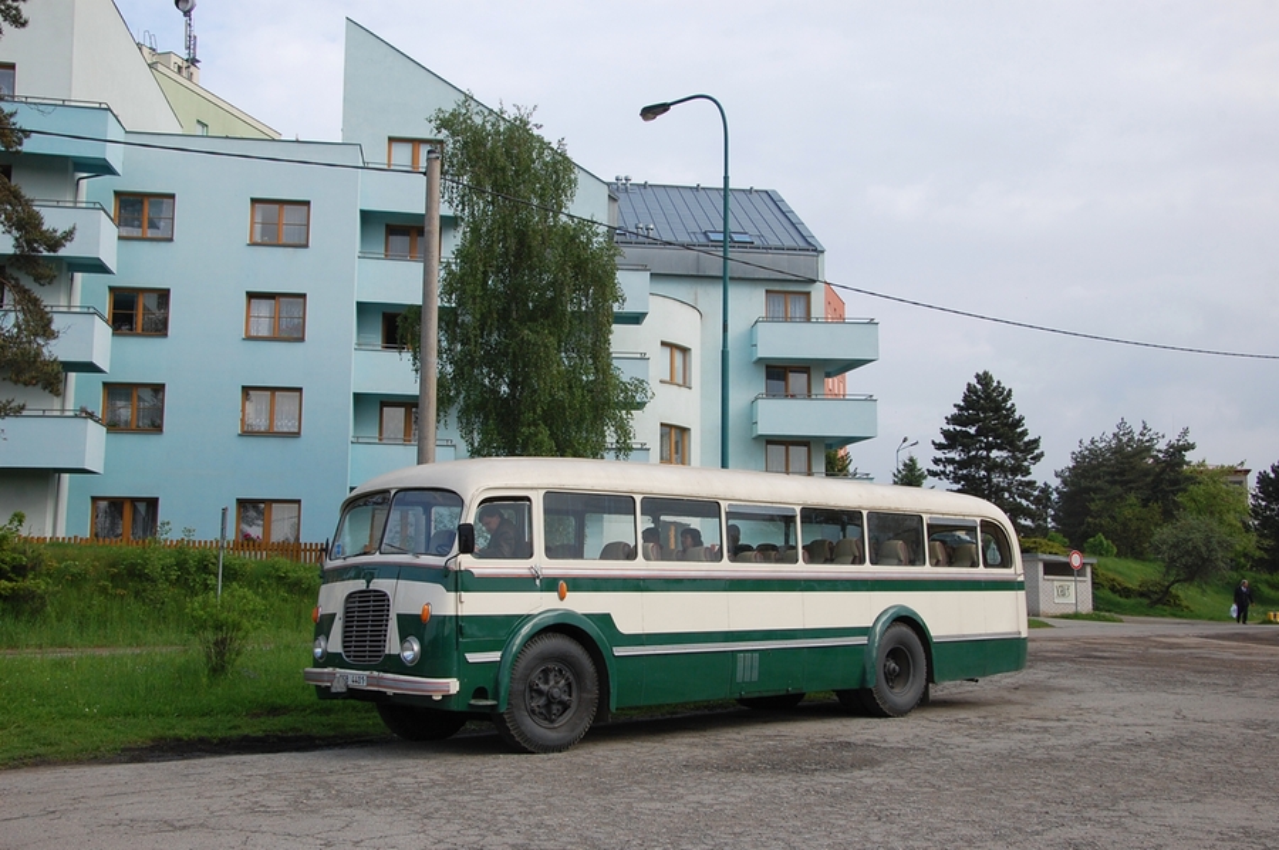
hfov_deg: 49.6
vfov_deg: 34.1
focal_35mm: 39
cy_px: 425
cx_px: 640
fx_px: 1384
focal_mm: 26
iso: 280
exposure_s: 1/250
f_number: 10
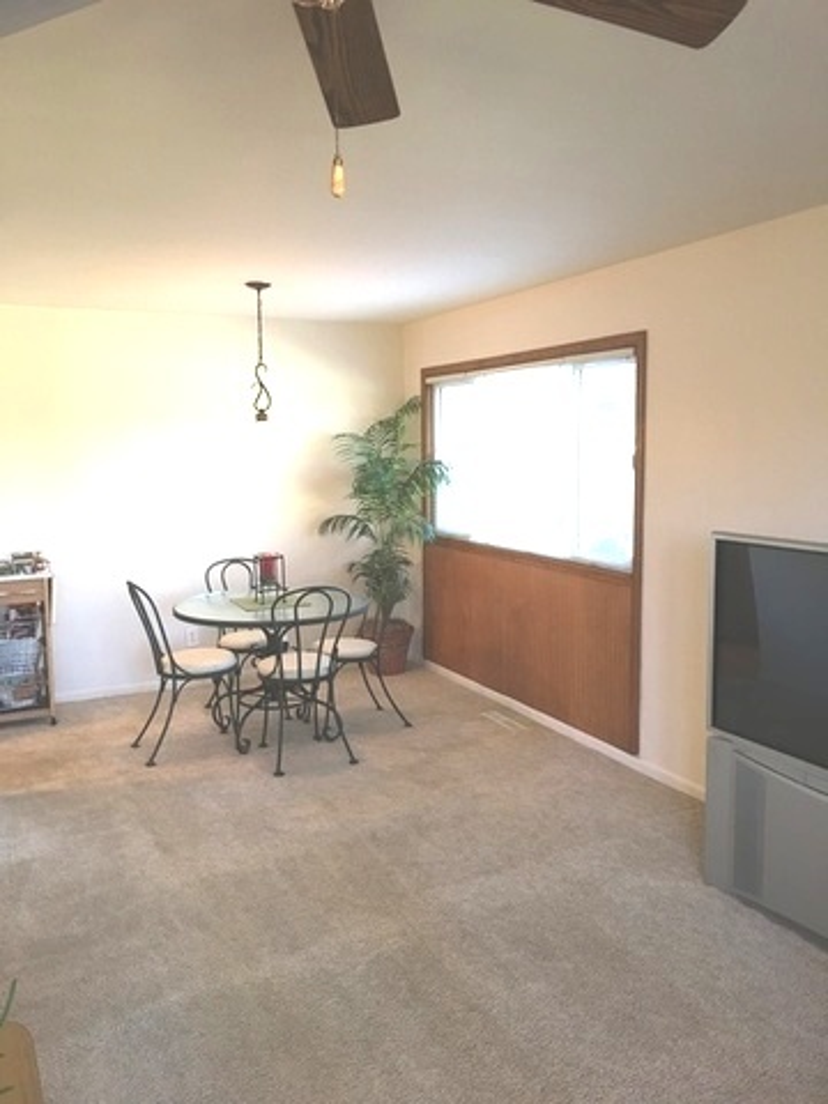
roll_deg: +0.8
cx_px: 414
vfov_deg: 61.7
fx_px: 925
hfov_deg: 48.2
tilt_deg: -4.8
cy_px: 552
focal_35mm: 29
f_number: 2.2
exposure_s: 1/15
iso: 40
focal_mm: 4.15
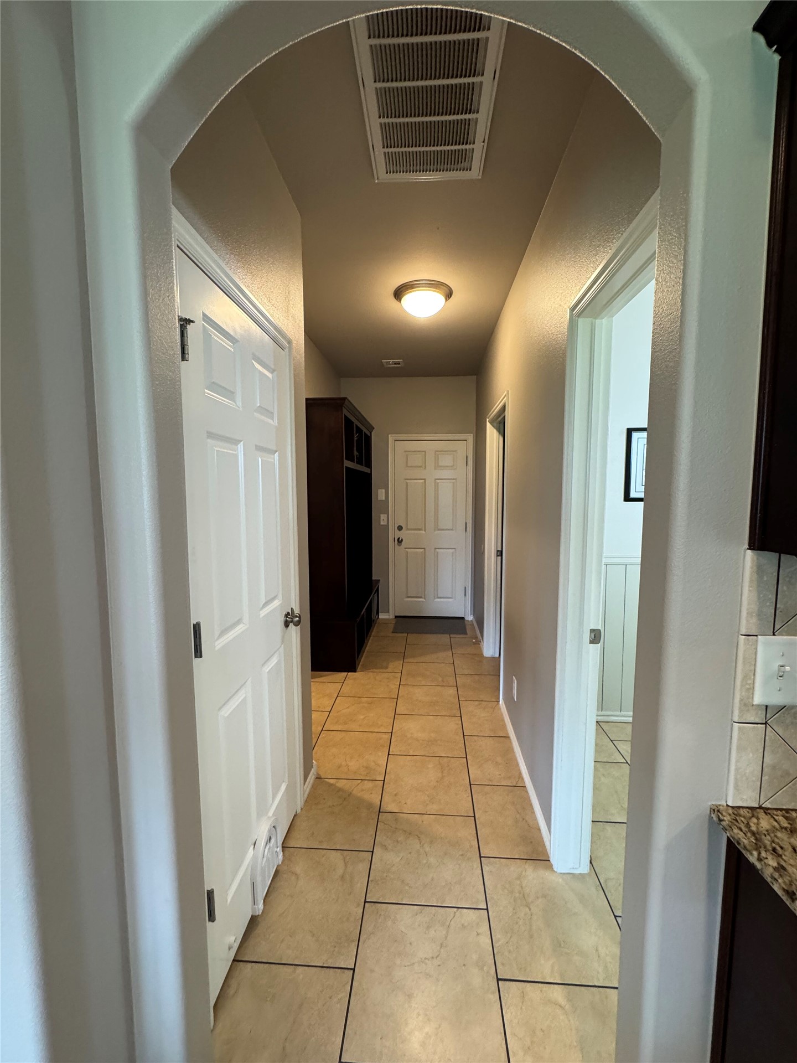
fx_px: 430
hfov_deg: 85.7
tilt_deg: -4.5
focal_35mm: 14
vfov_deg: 102.1
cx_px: 398
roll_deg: -0.1
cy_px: 532
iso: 320
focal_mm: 2.22
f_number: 2.2
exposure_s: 1/60
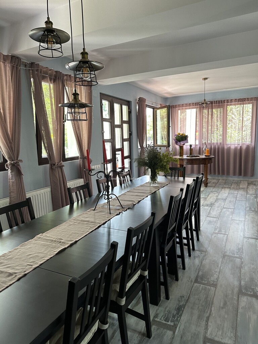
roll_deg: +1.3
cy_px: 172
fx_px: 239
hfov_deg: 56.8
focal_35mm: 24
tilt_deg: -6.9
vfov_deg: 71.6
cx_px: 129
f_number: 1.78
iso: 250
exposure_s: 1/99
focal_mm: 6.86
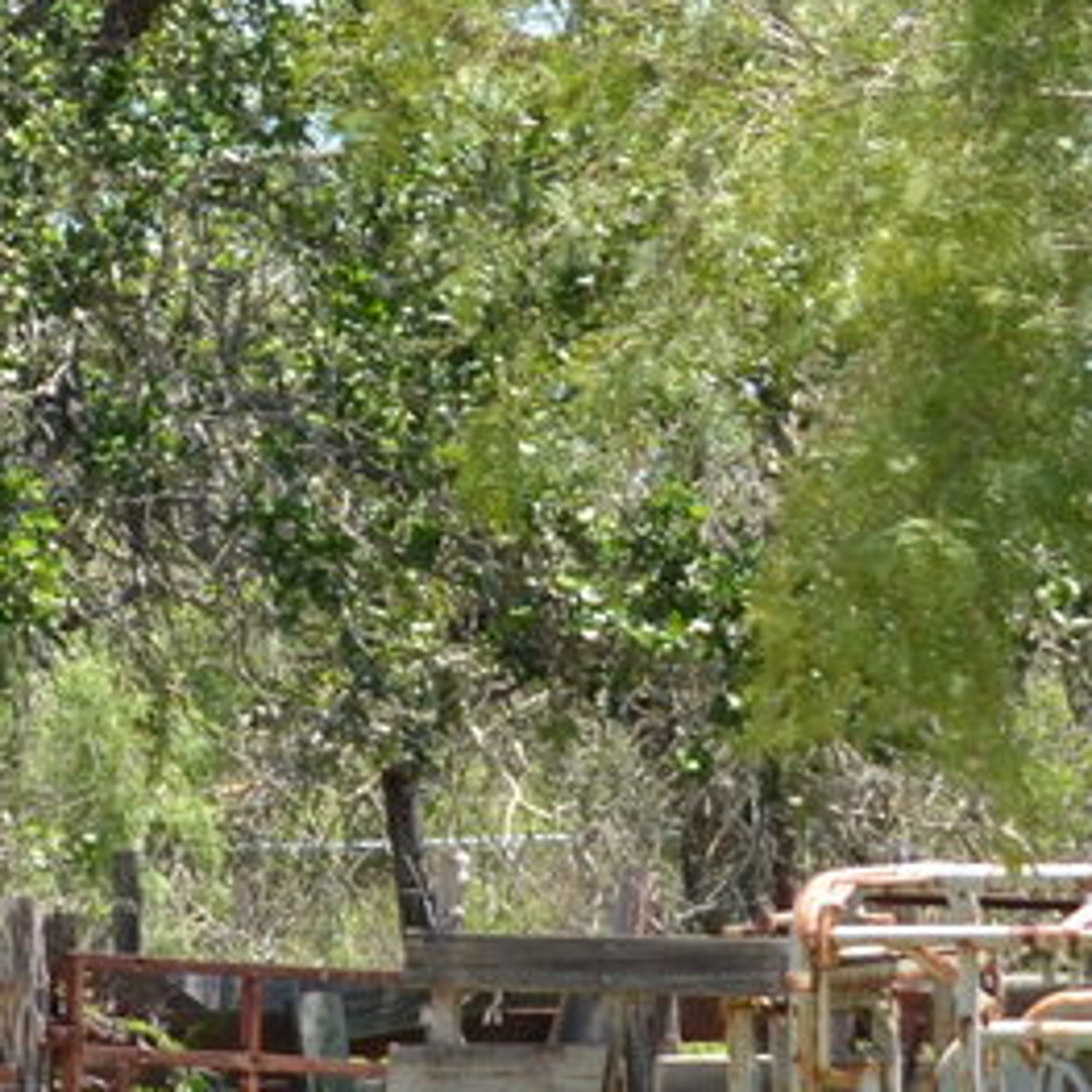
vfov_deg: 4.0
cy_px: 91
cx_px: -733
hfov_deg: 4.0
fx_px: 15512
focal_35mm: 435
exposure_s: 1/200
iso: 125
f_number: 7.1
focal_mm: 55
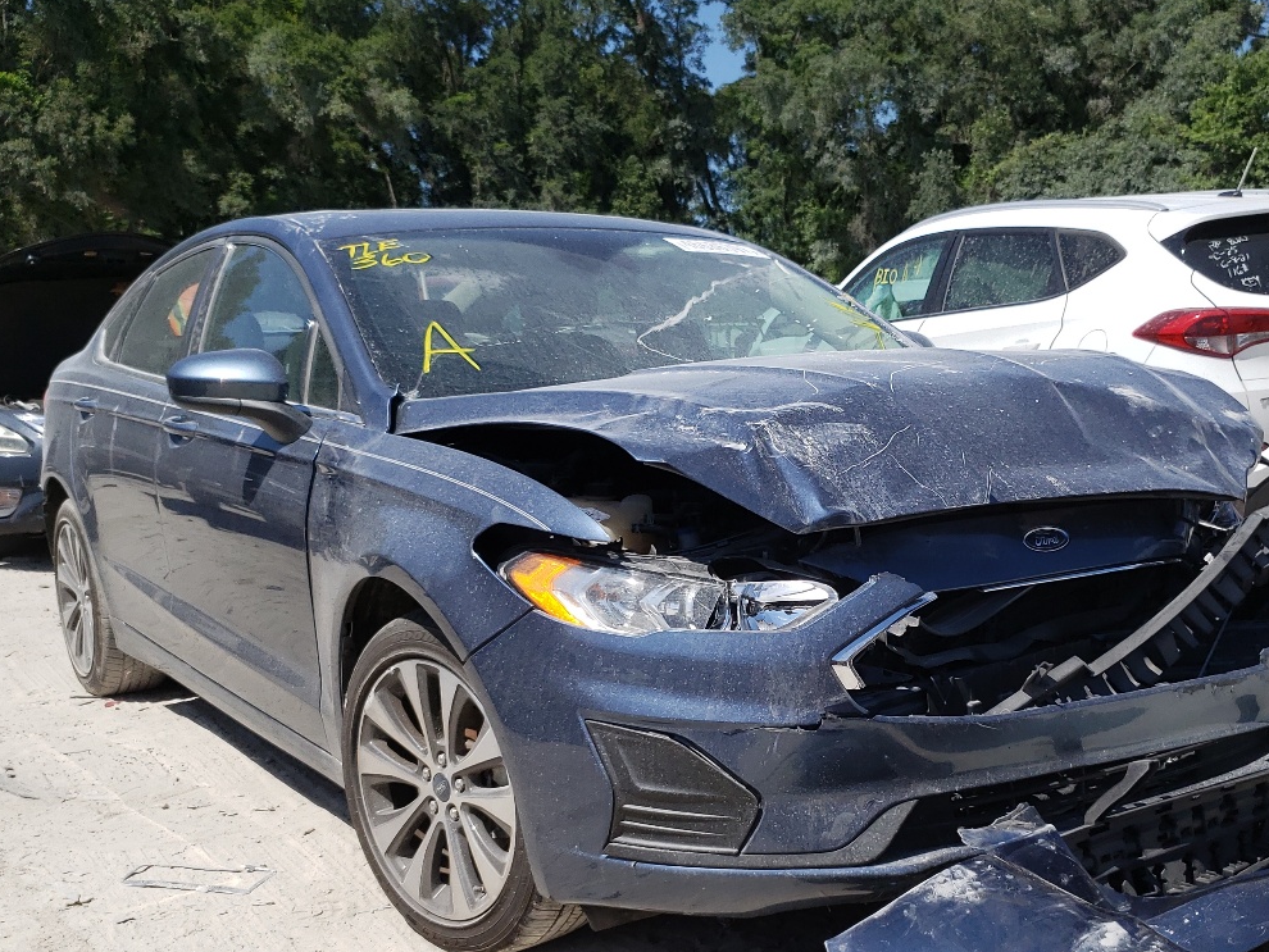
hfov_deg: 44.7
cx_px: 723
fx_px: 1540
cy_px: 674
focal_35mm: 42
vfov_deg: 33.9
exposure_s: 1/5000
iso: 50
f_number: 1.5
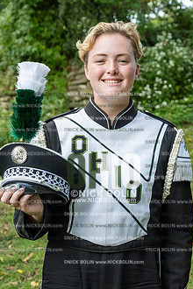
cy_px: 178
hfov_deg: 18.2
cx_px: 104
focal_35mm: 75
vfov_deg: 26.9
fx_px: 603
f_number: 5.6
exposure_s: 1/640
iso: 1000
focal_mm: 55
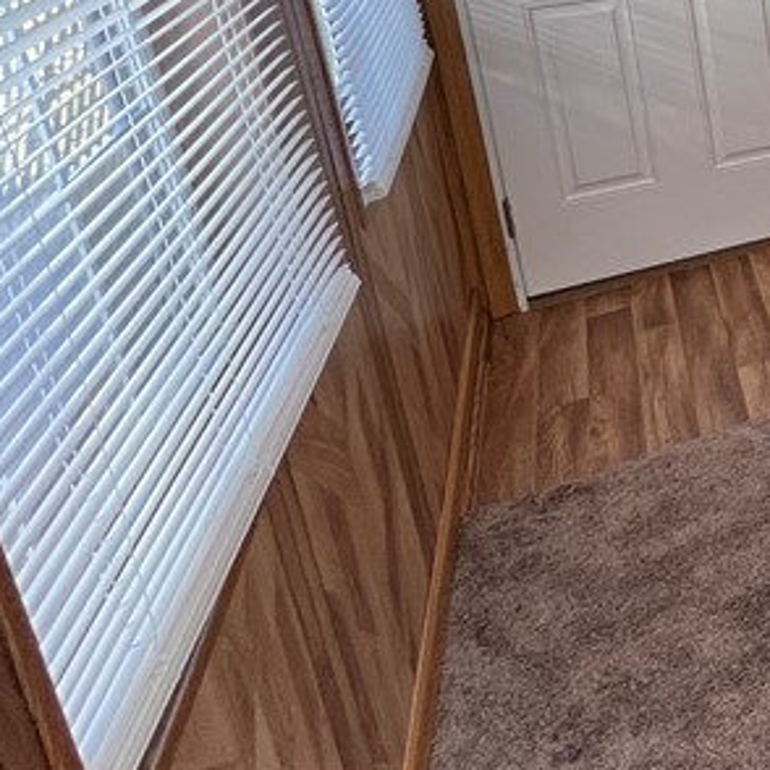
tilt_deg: -15.8
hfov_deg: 24.7
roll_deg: +0.6
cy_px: -16
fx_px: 1007
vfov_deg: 37.1
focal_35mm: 40
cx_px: 1291
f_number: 1.8
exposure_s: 1/120
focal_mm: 1.57
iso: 100
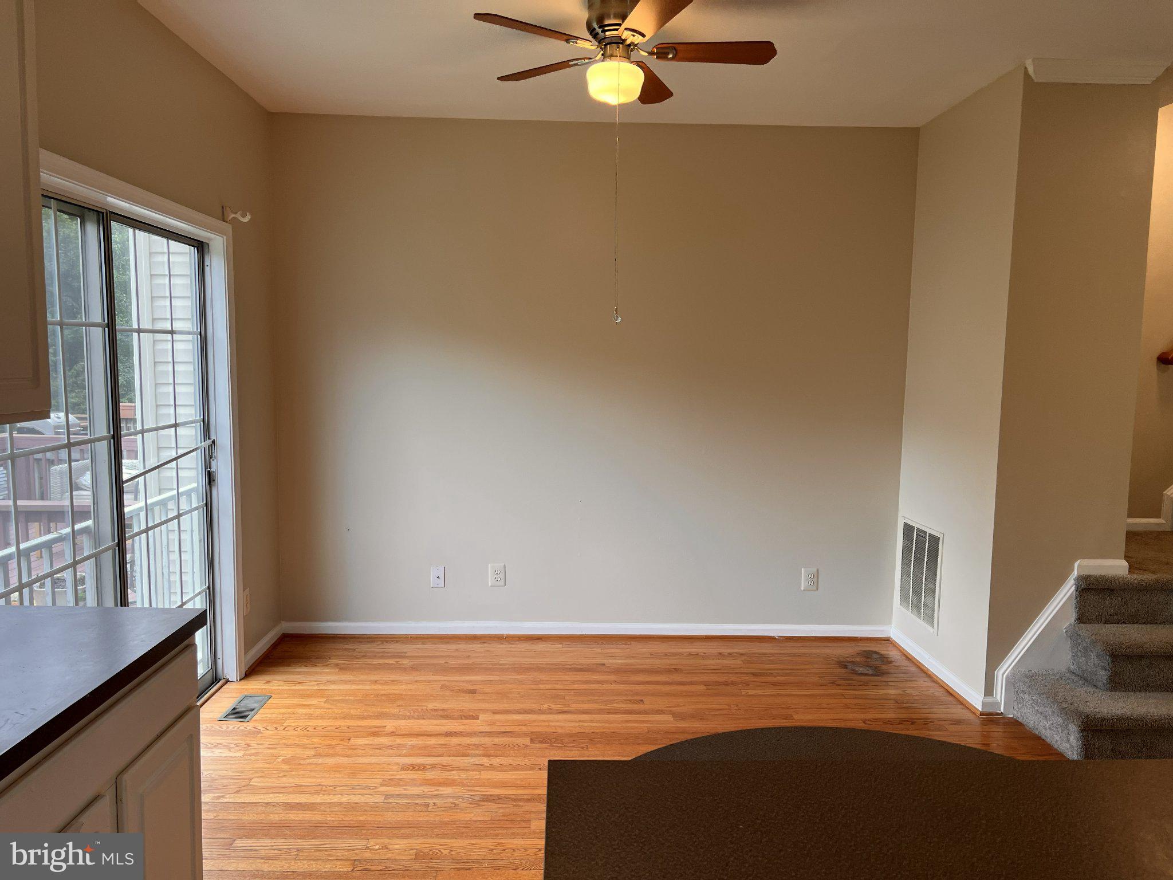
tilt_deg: -6.4
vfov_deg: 53.1
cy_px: 440
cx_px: 586
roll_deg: -1.3
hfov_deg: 67.3
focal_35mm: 26
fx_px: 881
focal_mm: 5.7
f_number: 1.5
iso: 40
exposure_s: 1/147
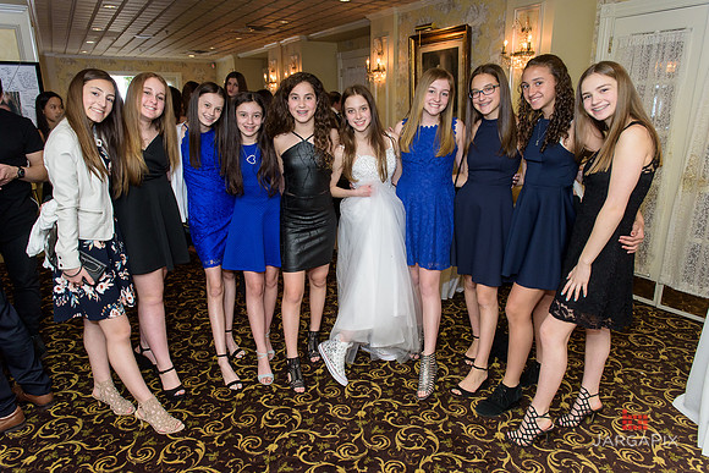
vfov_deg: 53.2
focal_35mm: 24
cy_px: 236
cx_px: 354
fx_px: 473
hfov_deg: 73.7
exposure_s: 1/125
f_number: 4
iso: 1250
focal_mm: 24
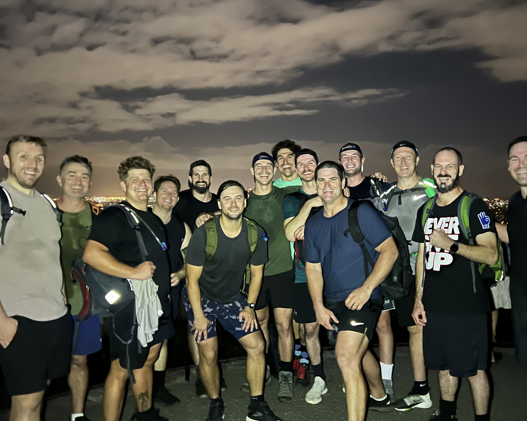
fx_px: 593
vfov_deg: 39.1
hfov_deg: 47.9
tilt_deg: -2.9
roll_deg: +0.7
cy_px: 228
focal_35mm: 38
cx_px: 284
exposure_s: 1/15
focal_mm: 5.7
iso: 3200
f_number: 1.5
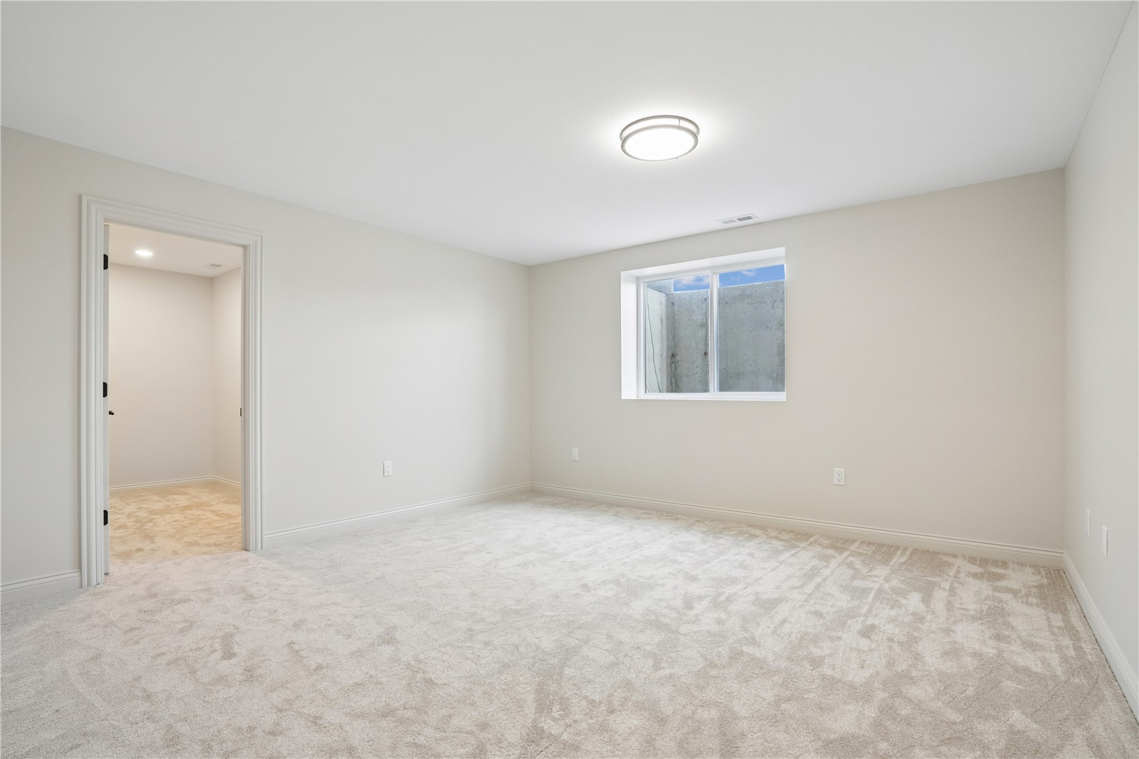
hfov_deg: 96.7
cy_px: 380
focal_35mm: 16
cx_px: 570
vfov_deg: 73.7
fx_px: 506
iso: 800
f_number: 9
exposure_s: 1/30
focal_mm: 16
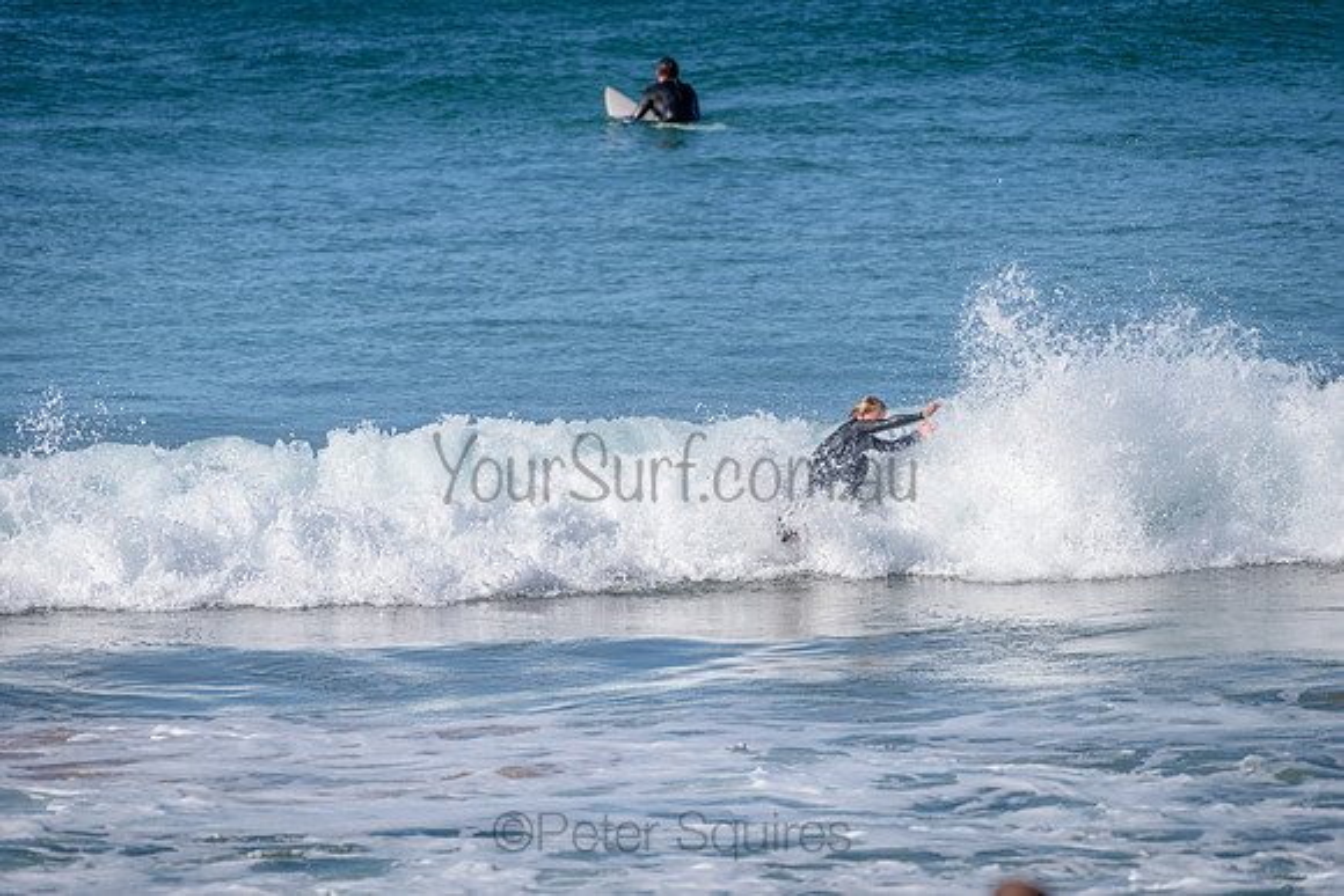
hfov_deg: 4.1
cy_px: 448
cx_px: 672
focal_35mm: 500
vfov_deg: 2.8
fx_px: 18670
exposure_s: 1/2000
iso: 360
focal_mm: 500
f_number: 5.6
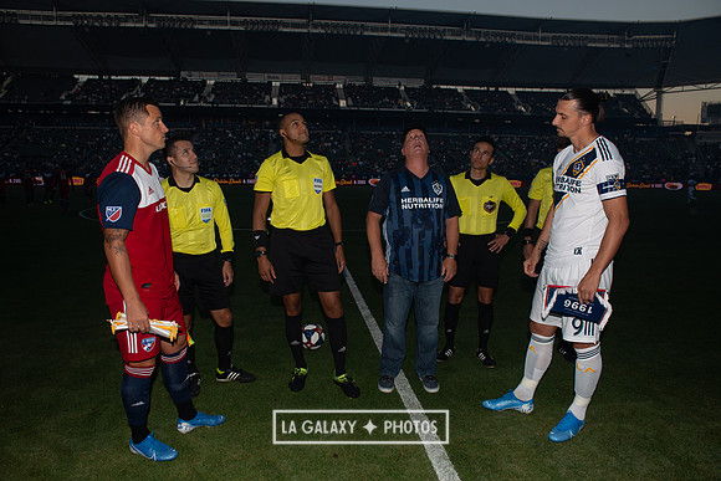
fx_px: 481
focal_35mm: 24
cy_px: 240
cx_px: 360
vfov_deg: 53.2
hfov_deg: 73.7
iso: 800
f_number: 7.1
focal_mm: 24
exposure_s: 1/640
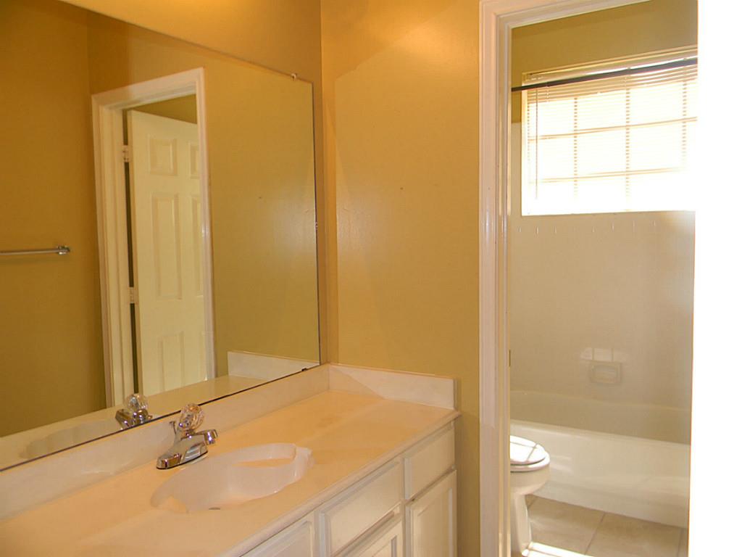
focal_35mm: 28
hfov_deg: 63.4
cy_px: 278
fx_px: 600
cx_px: 371
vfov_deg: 49.7
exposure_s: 1/54
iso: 80
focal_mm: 5
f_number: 3.5
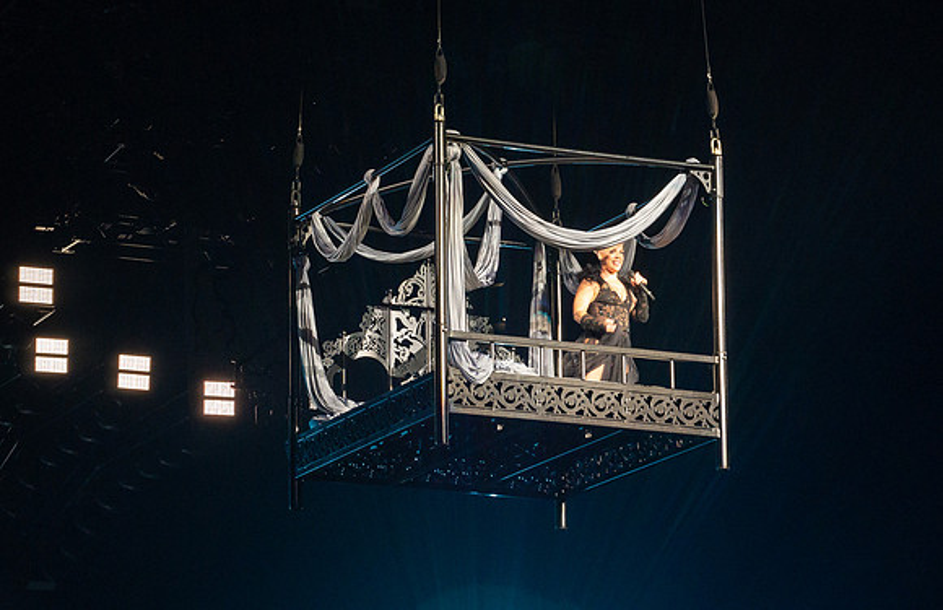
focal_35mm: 152
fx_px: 3940
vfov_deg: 8.8
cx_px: 514
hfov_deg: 13.6
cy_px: 267
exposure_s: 1/100
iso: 800
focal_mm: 51.2
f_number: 5.6
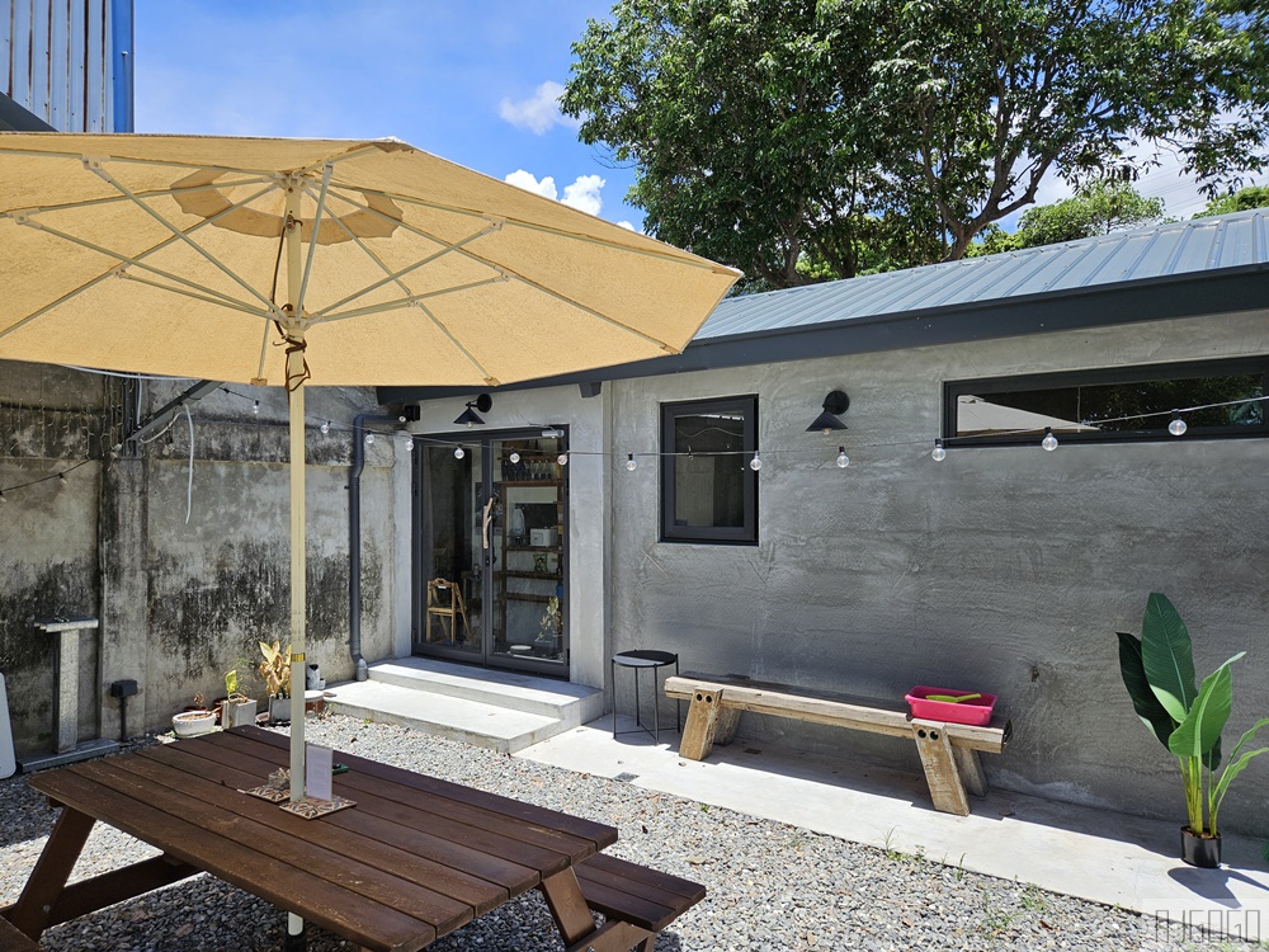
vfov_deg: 58.9
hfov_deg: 73.9
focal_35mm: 23
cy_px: 476
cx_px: 634
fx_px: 843
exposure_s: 1/1384
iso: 25
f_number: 1.8
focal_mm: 5.4
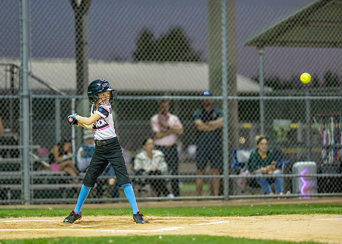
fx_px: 2278
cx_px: 99
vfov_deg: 6.1
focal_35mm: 235
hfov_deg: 8.6
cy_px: 132
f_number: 1.8
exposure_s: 1/1250
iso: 6400
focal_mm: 135
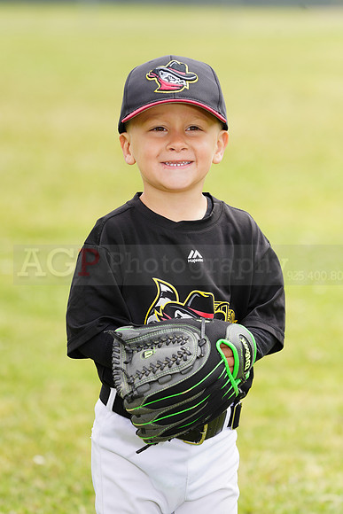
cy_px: 257
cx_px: 172
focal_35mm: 256
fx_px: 3656
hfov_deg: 5.4
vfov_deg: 8.0
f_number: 6.3
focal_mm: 256
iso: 100
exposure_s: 1/250
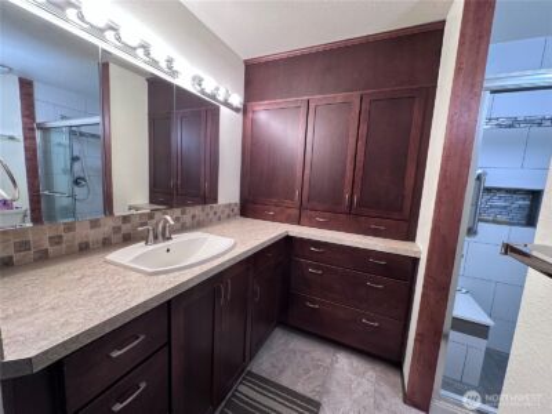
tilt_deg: -6.5
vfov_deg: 85.7
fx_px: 223
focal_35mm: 14
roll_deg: -3.5
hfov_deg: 102.1
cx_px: 276
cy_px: 207
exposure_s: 1/60
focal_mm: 2.22
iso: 160
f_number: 2.2
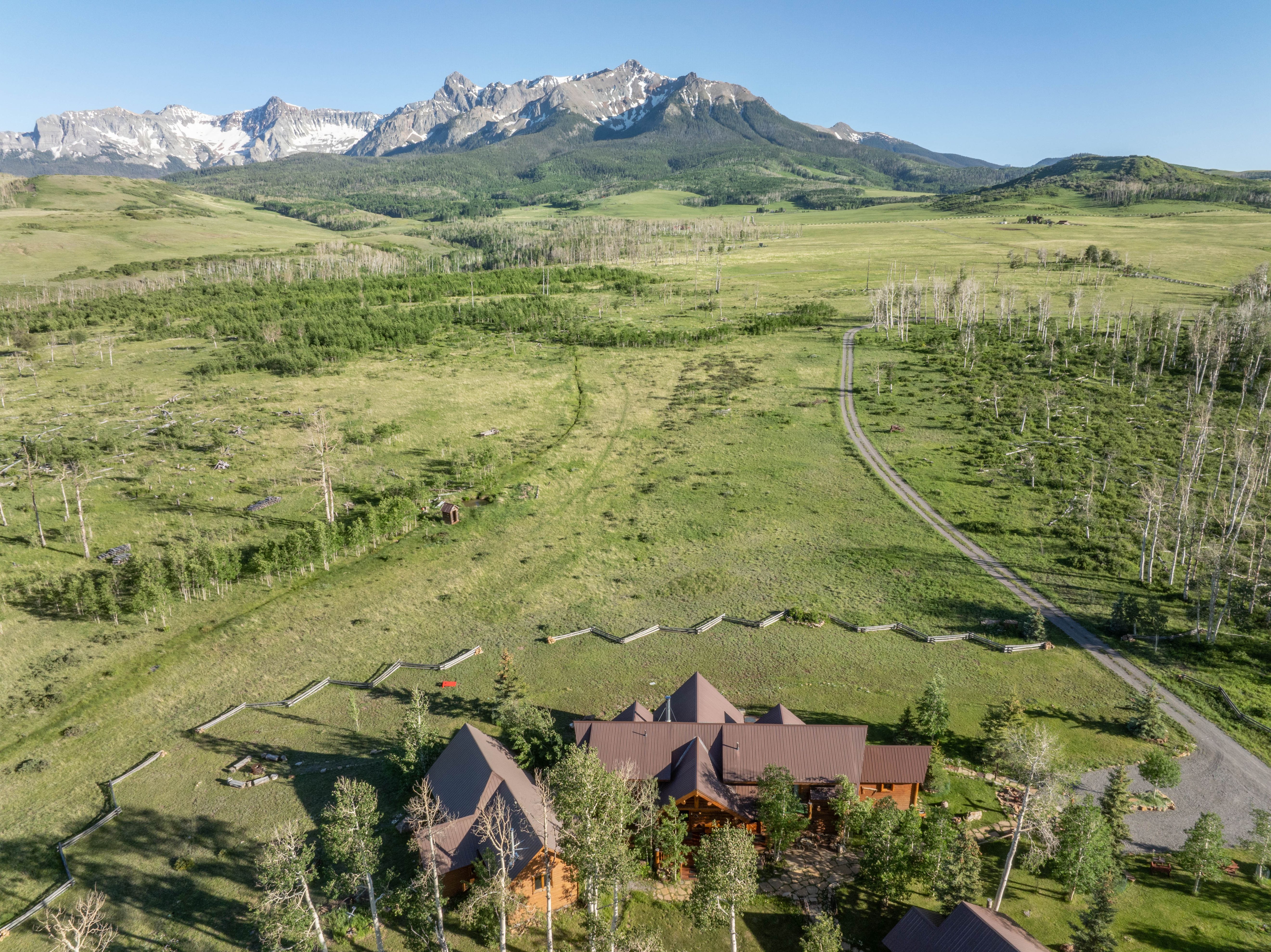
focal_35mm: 24
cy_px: 476
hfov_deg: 71.6
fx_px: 881
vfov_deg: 56.8
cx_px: 636
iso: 100
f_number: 11
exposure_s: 1/100
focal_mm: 12.29
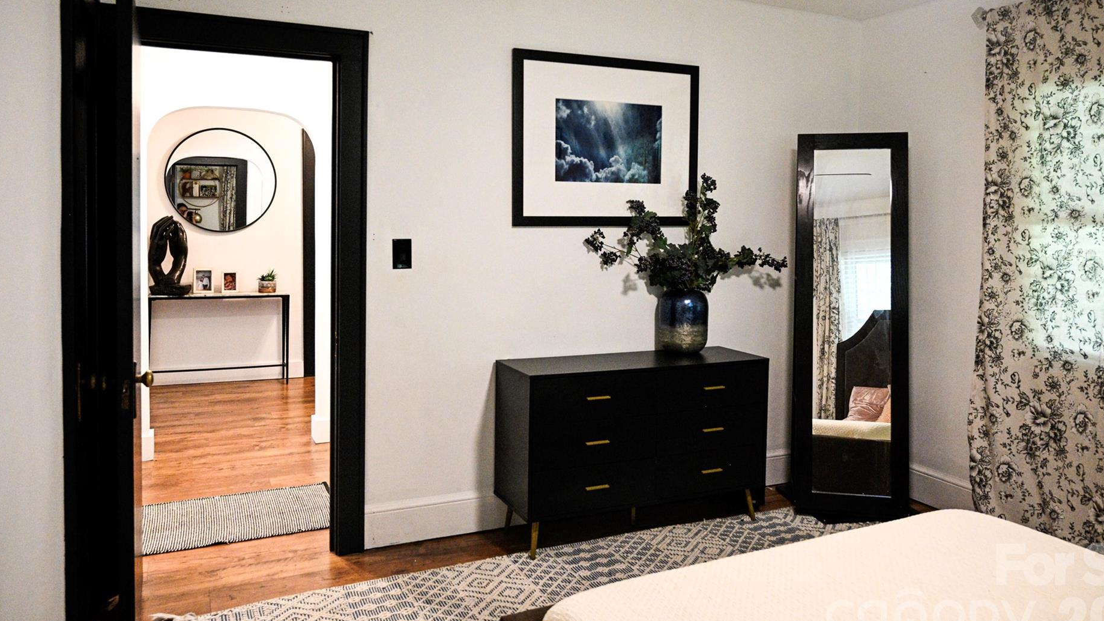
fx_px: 820
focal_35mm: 28
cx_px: 573
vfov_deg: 41.3
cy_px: 251
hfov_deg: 67.9
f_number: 4
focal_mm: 24
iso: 5600
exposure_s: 1/250
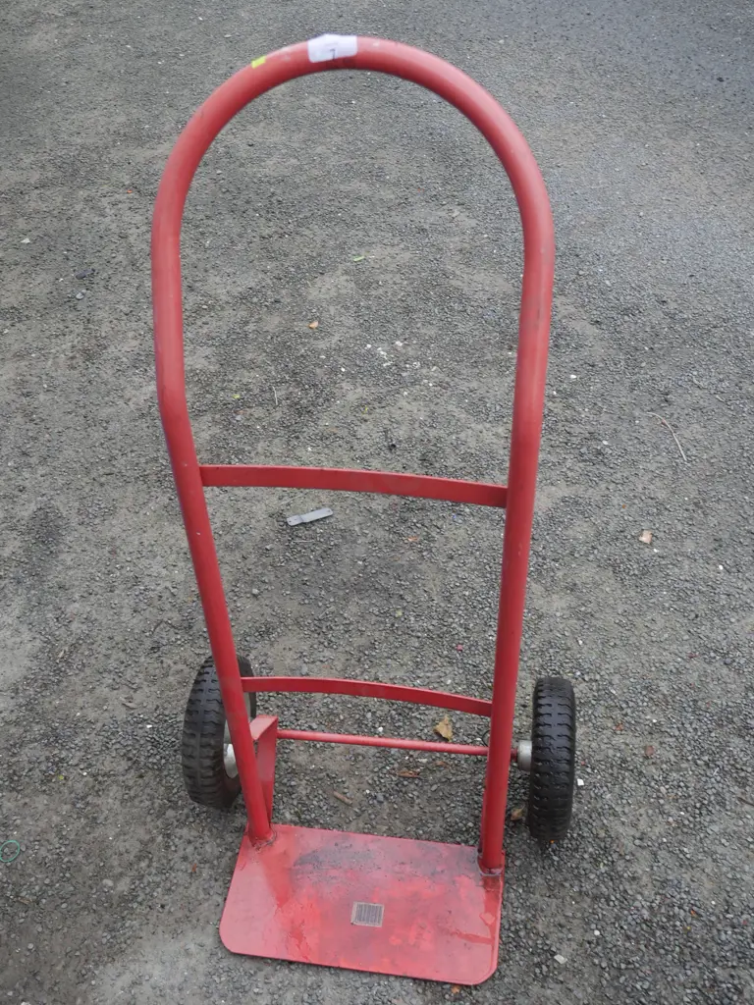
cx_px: 377
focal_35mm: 36
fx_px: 1046
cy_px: 502
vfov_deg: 51.4
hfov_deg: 39.7
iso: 500
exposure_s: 1/60
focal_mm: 18
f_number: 5
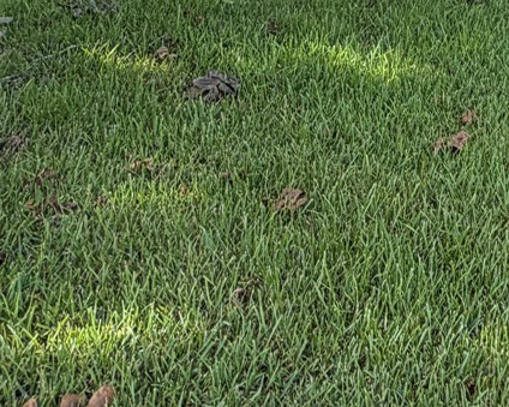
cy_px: -172
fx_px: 994
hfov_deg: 26.2
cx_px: 581
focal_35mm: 66
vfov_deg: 20.4
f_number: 2.2
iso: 40
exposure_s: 1/250
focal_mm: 2.22
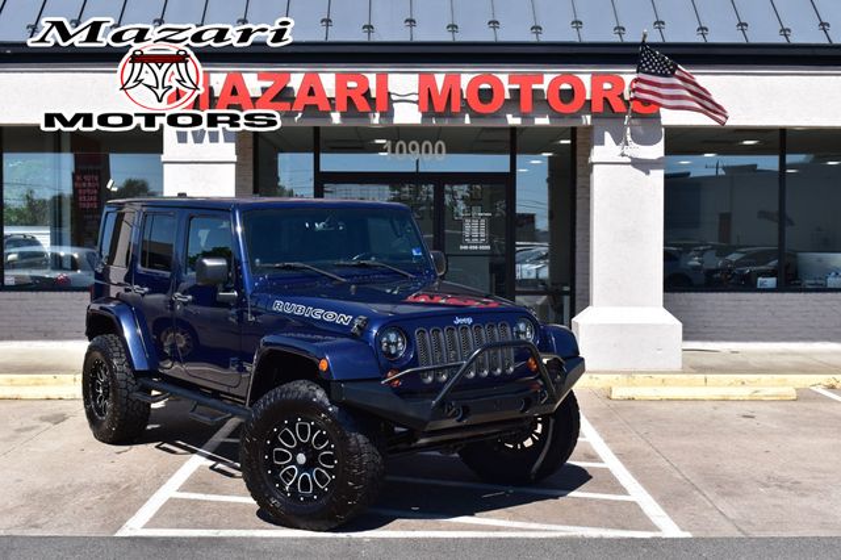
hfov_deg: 42.3
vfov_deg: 28.9
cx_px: 420
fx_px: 1086
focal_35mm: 46
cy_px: 280
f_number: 11
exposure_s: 1/500
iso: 400
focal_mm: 31
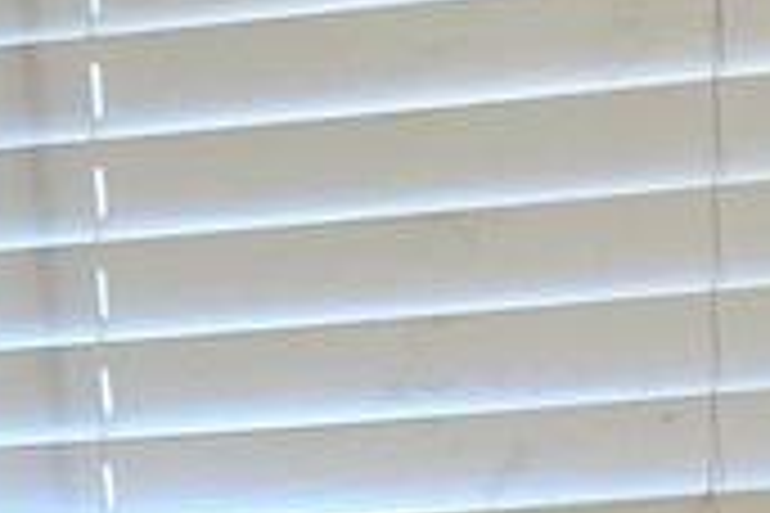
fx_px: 4598
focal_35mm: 215
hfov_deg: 9.3
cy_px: 2331
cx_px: -468
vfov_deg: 5.3
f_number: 1.7
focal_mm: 6.3
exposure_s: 1/60
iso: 64
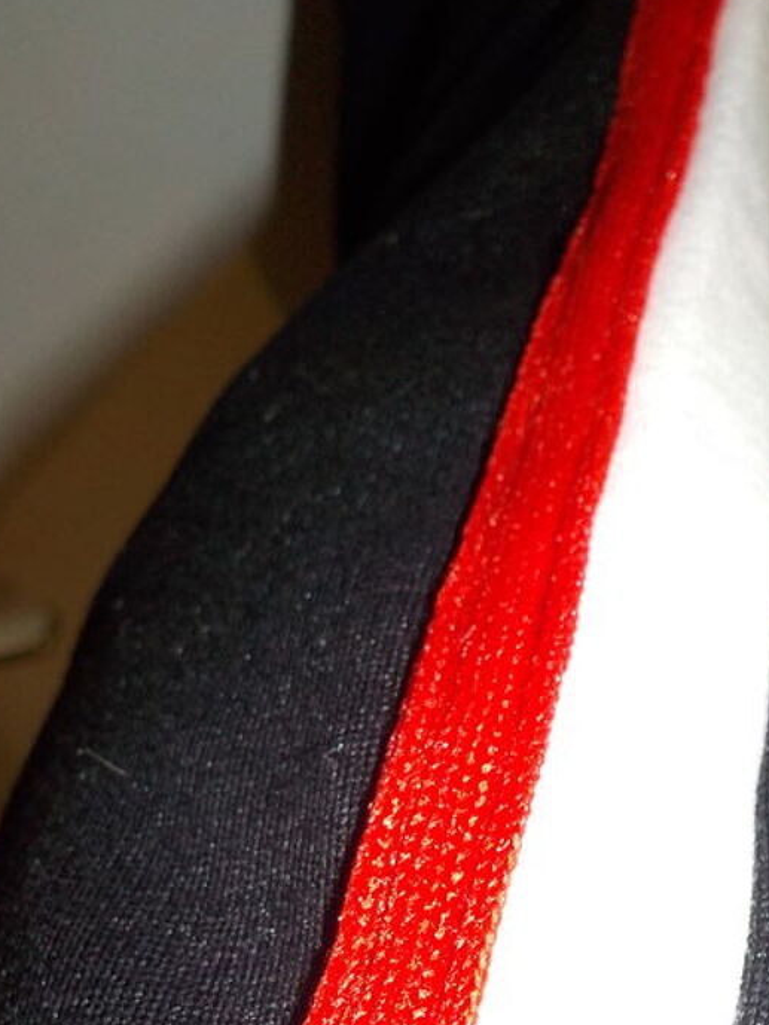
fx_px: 1717
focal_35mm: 58
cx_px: 558
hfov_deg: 25.0
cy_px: 926
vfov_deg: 31.6
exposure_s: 1/30
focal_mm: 4.1
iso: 200
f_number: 3.3
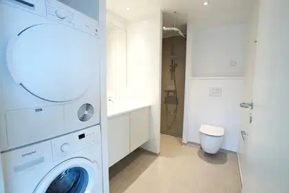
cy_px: 96
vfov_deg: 77.3
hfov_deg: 100.4
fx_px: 120
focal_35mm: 15
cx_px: 144
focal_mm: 10
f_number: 6.3
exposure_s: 1/60
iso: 800
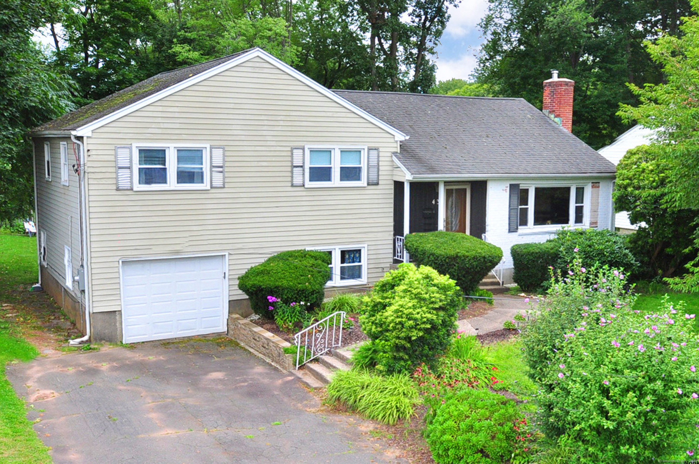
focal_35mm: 26
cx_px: 350
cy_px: 232
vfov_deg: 50.3
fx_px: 495
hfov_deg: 70.5
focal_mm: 17
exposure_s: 1/400
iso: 500
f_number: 8
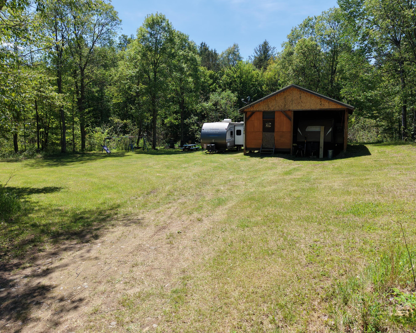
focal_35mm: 26
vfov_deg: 54.9
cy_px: 160
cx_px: 223
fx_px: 320
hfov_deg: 65.9
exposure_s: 1/5000
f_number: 1.8
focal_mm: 8.67
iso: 320
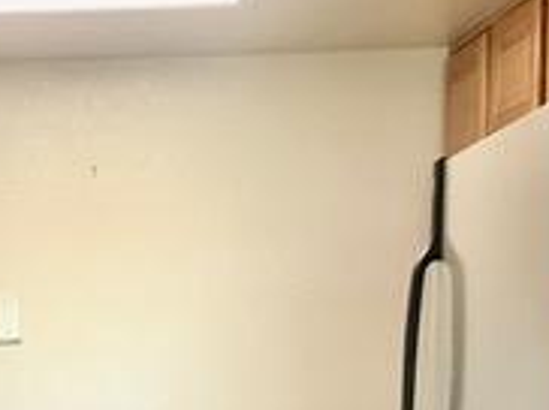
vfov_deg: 13.2
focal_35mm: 102
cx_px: 0
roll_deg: +1.8
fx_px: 1616
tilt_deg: -11.4
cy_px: 708
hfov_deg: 18.8
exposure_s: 1/30
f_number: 2.2
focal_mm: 4.15
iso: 32
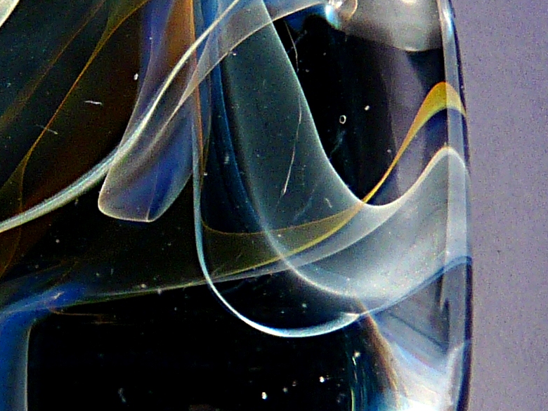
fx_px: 2596
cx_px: 22
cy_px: 37
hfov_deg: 11.9
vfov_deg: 9.0
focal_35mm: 164
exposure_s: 1/500
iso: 100
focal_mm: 6.4
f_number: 6.3
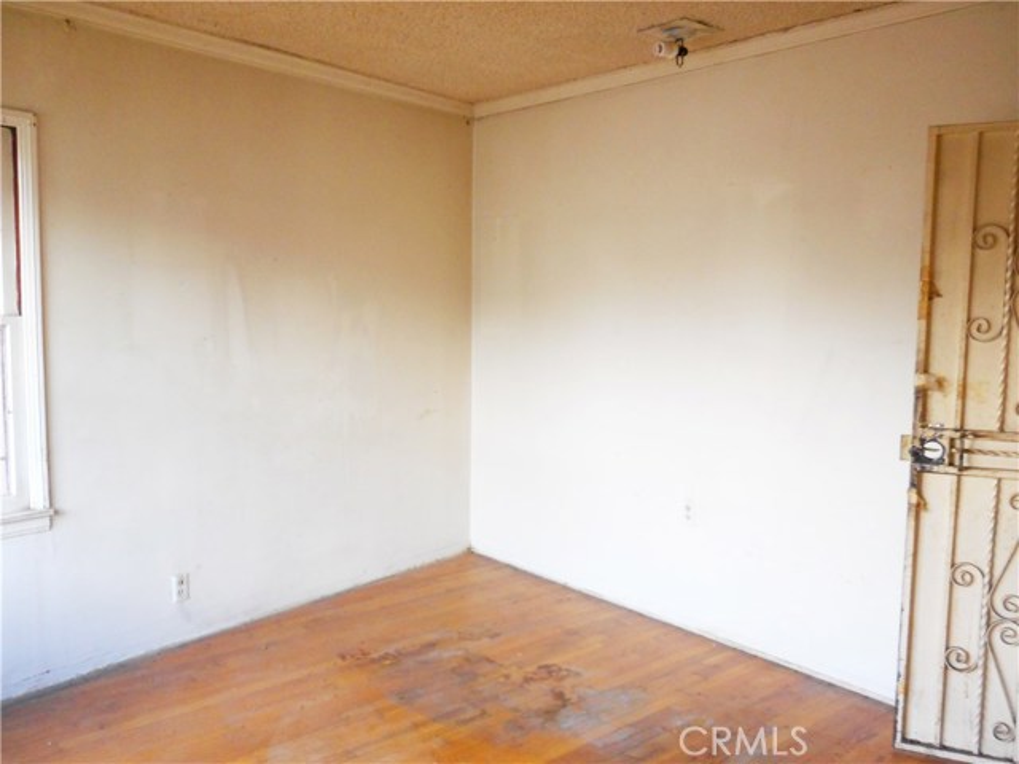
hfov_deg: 61.7
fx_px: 854
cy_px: 382
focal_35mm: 29
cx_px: 510
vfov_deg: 48.2
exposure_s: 1/30
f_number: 4
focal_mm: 5.2
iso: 200
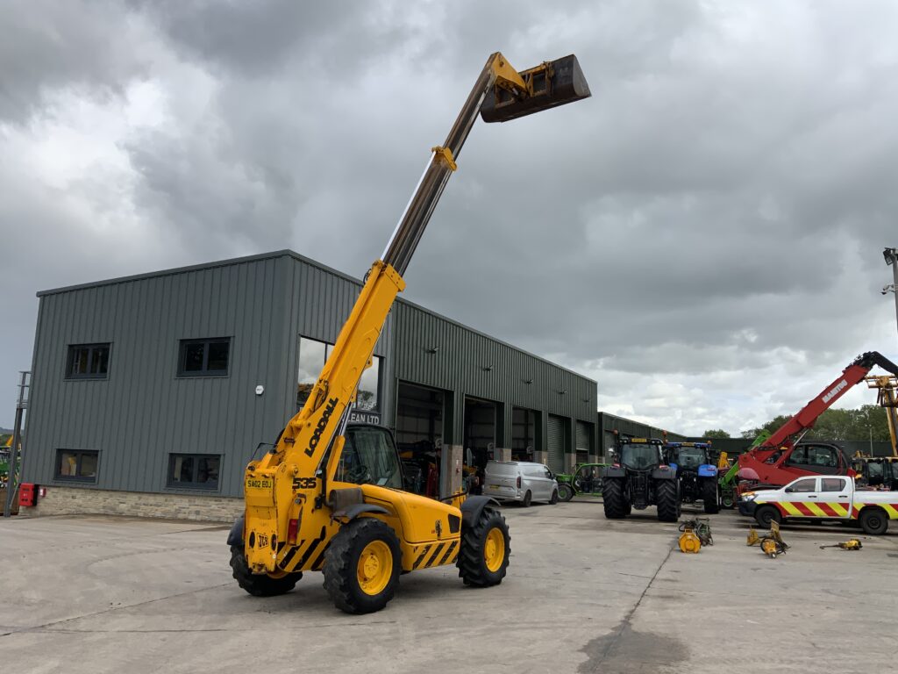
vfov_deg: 48.2
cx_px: 449
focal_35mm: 29
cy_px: 337
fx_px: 752
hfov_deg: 61.7
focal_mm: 3
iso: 16
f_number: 1.8
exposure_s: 1/1984
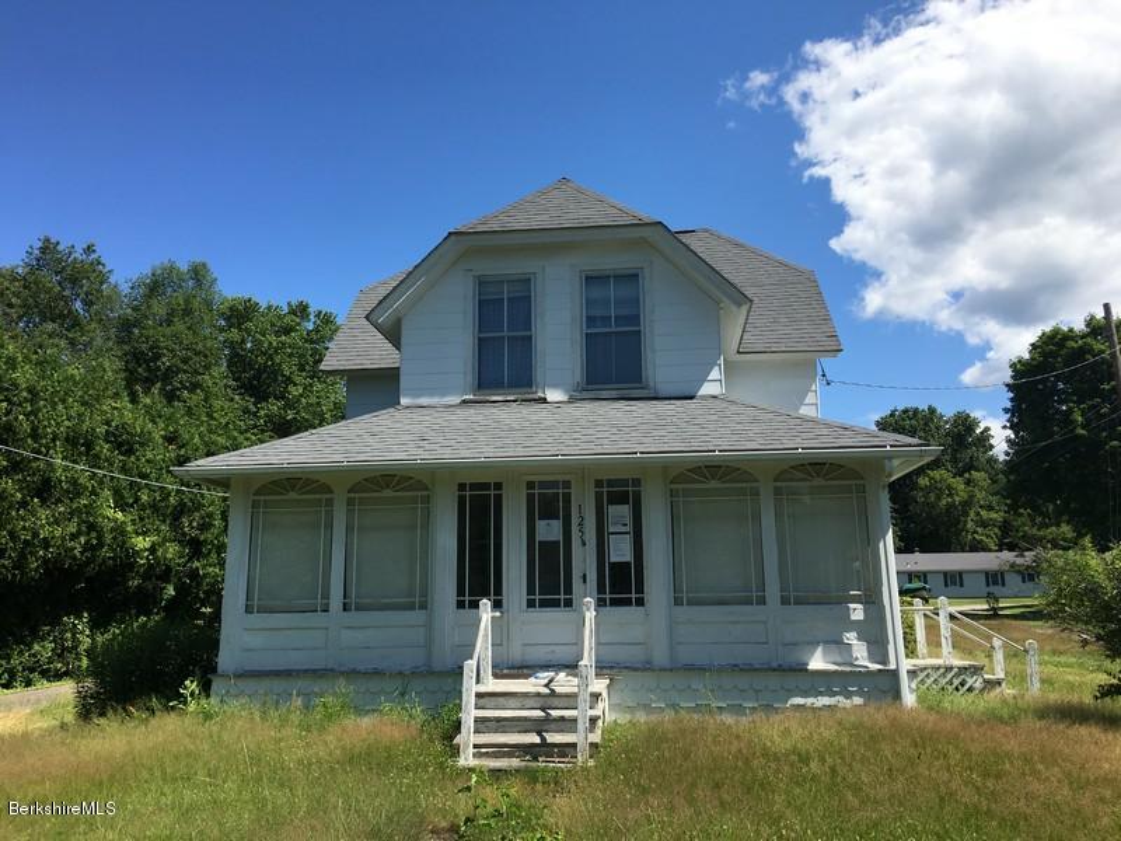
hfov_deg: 61.7
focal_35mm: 29
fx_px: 939
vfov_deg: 48.2
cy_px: 420
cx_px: 560
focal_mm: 4.15
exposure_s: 1/1304
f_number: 2.2
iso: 25
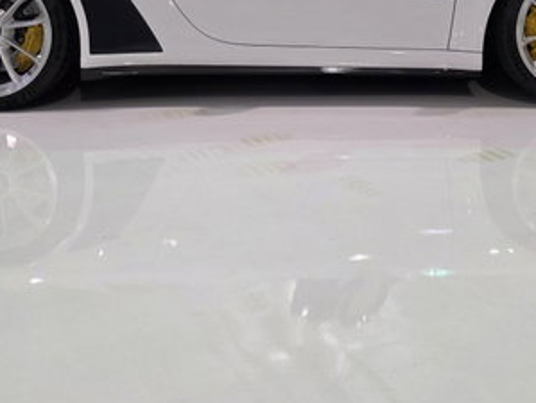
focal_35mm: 59
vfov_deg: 24.0
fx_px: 915
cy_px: 23
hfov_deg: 32.6
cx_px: 296
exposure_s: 1/60
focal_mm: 6.3
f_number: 1.7
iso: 200
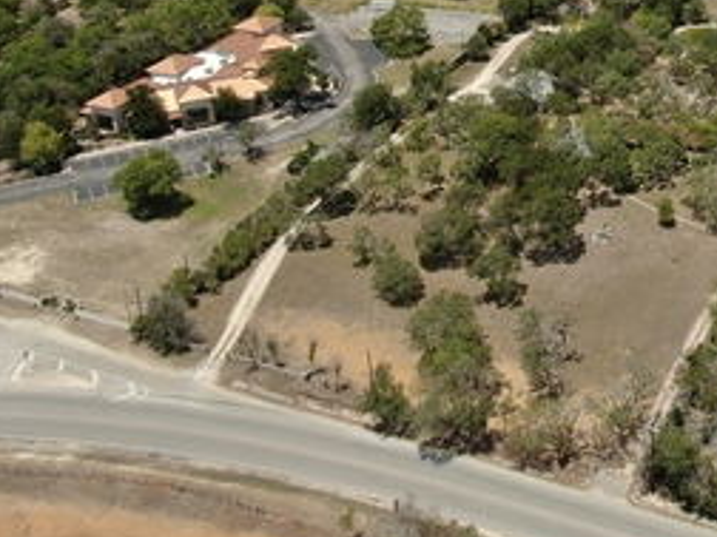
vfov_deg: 23.1
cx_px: 717
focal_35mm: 61
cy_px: 6
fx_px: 1263
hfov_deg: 29.6
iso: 100
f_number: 2.8
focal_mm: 4.39
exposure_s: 1/80
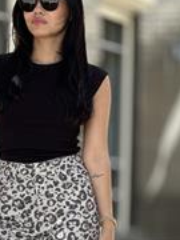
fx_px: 1227
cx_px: 28
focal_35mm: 177
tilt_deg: -3.2
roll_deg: -2.5
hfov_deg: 8.4
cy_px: 219
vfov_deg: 11.1
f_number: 2.8
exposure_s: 1/127
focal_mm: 9
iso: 32
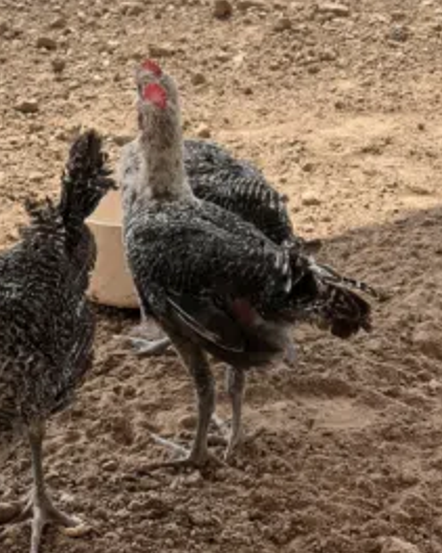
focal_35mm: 114
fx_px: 1865
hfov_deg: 13.5
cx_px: 161
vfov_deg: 16.9
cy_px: 243
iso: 32
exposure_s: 1/455
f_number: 2.8
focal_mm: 9
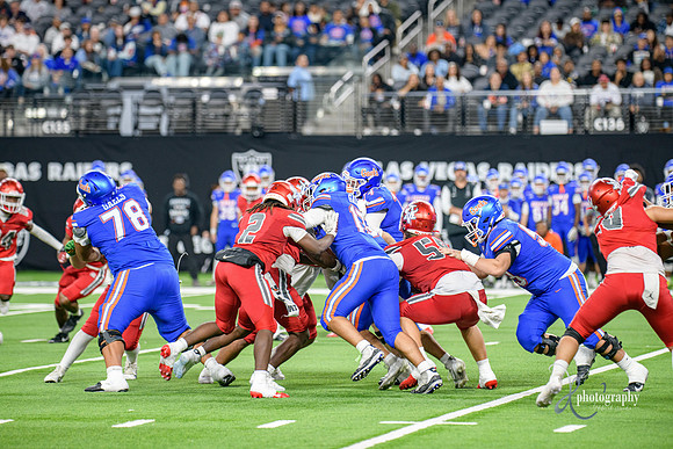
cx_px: 336
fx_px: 3646
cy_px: 224
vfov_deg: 7.0
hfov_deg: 10.5
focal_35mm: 195
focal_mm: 195
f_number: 2.8
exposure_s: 1/400
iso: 1000
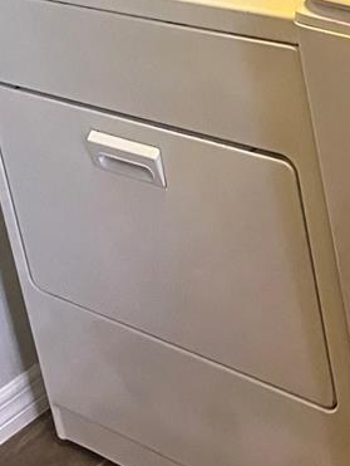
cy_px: -109
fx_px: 1130
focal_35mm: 84
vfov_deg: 21.4
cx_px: 444
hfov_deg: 16.7
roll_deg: +7.3
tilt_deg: -17.3
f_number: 1.6
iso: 500
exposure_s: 1/60
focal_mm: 5.1
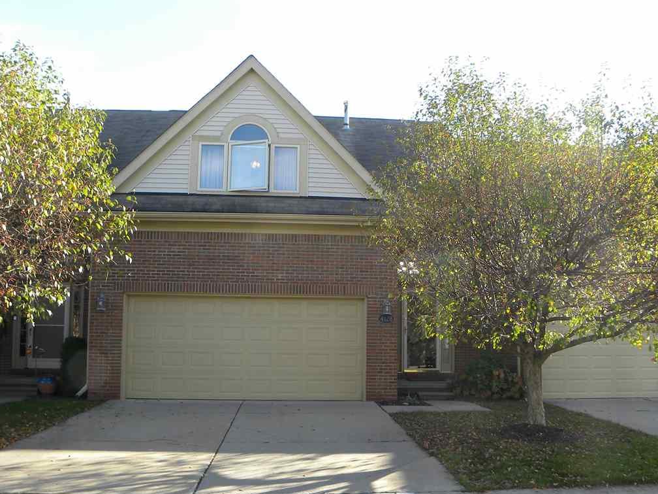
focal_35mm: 33
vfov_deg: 42.8
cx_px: 334
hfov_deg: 55.4
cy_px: 291
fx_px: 627
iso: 64
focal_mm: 4.6
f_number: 4
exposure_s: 1/112
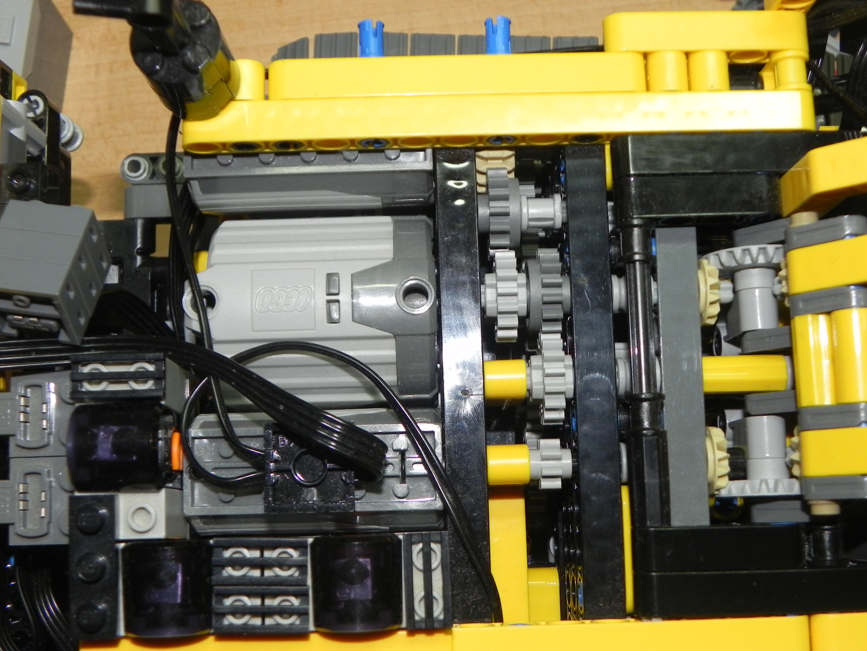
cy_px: 326
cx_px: 434
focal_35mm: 46
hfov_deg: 41.2
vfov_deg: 31.5
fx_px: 1152
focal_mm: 8.2
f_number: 3.2
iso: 200
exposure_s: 1/30
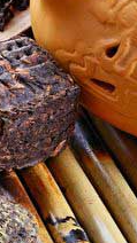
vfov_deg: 5.7
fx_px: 2448
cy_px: 85
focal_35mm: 378
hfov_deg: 3.2
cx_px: -142
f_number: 14
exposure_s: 1/250
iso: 100
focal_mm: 85
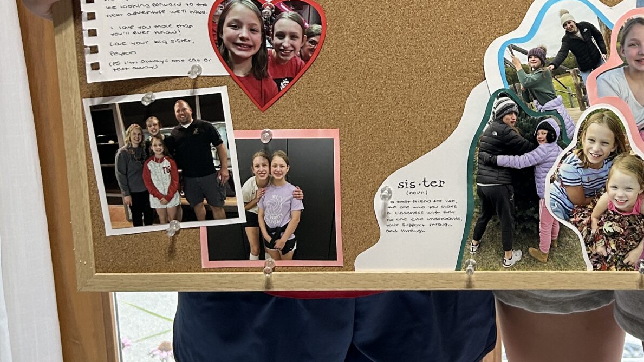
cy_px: -10
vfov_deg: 19.1
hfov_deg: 33.7
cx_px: 476
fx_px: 1042
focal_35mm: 61
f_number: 1.5
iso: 160
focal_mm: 5.7
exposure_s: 1/60
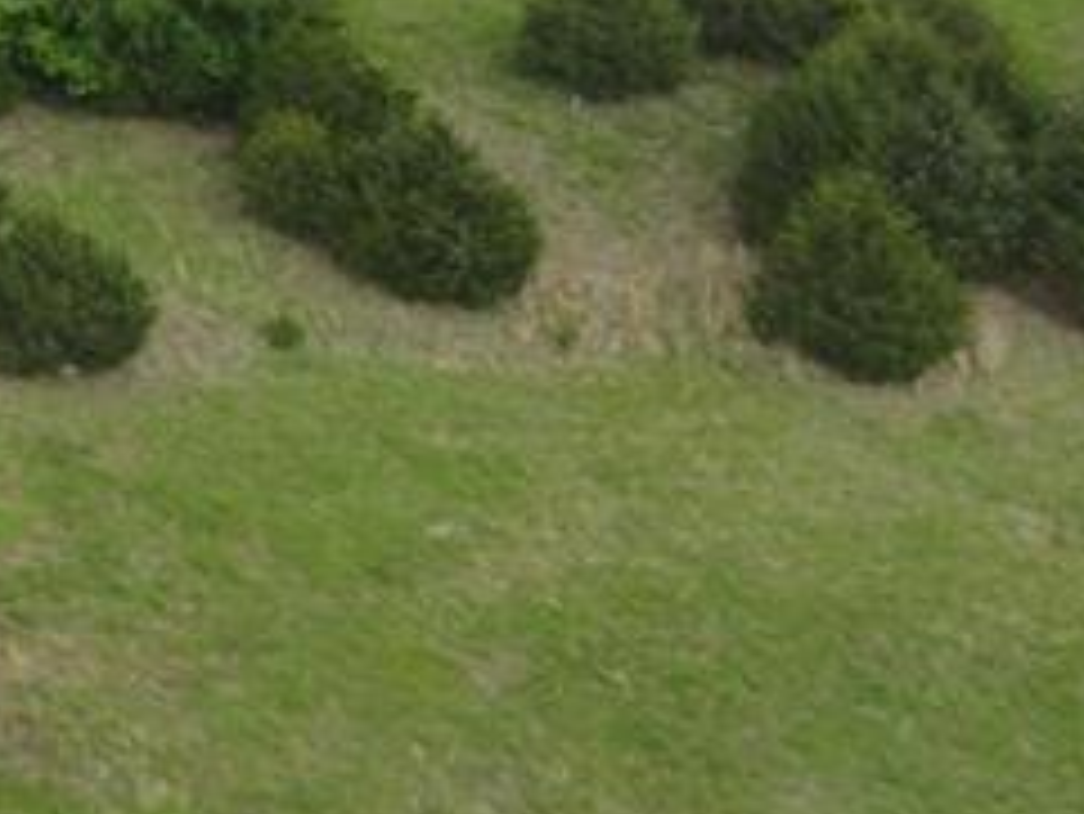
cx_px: -625
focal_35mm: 102
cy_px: -445
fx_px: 3196
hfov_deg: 17.1
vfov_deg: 13.6
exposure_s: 1/320
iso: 100
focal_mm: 4.5
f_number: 2.8
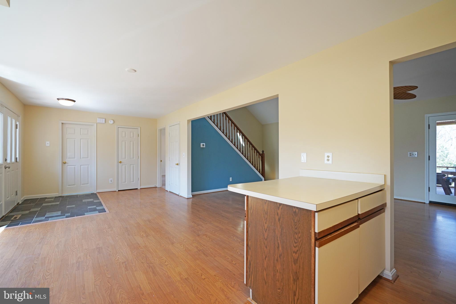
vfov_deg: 73.8
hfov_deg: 96.7
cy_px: 152
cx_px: 228
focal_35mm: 16
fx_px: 203
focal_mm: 16
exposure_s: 1/160
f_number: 4
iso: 800
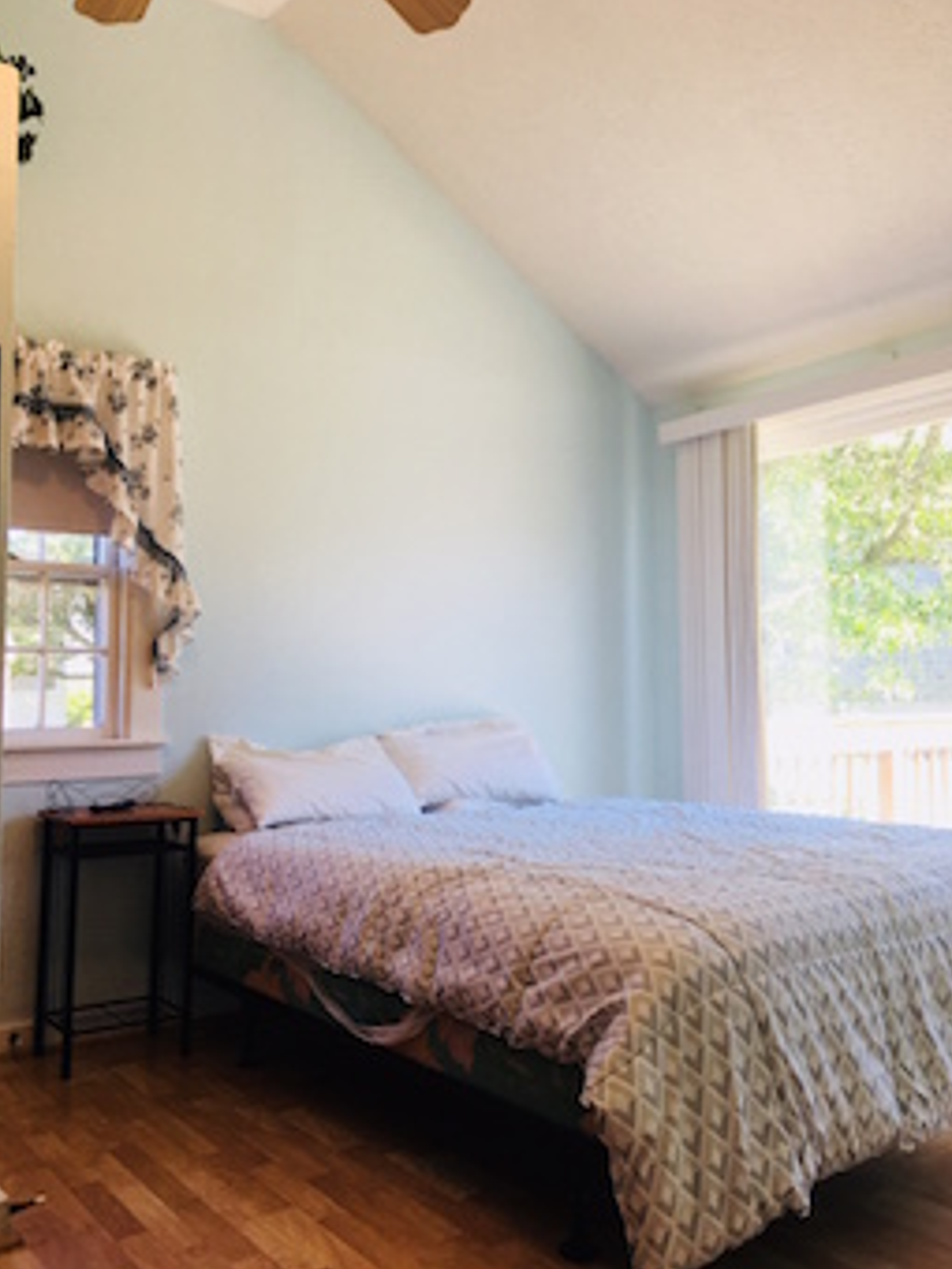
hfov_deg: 46.8
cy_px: 616
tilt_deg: +4.9
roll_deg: -0.4
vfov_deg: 60.0
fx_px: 1100
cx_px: 489
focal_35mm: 30
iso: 40
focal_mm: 4.15
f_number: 2.2
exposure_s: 1/120
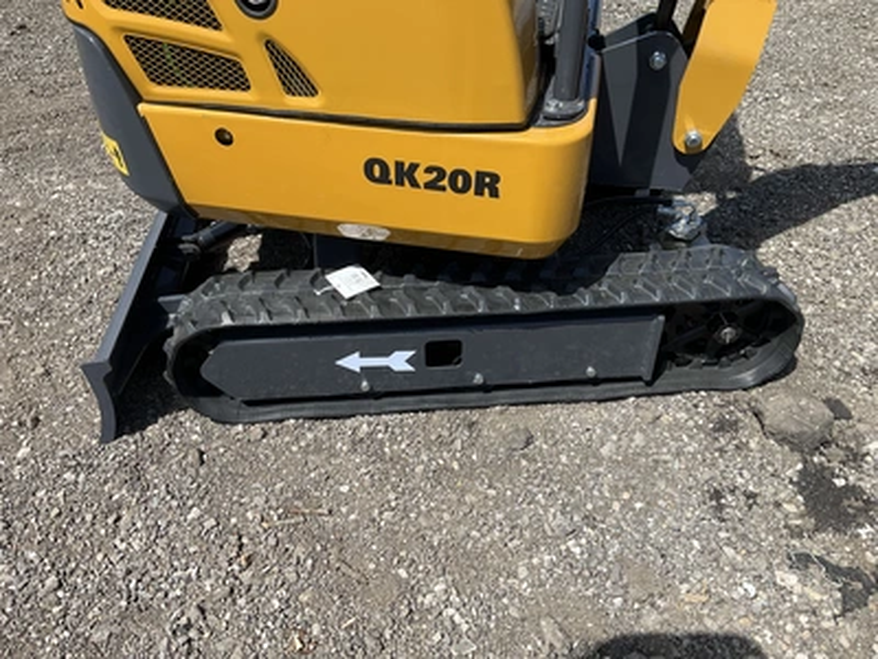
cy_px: 330
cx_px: 439
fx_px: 736
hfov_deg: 61.7
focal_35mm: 29
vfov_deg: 48.2
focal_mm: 3
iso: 25
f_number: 1.8
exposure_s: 1/1221
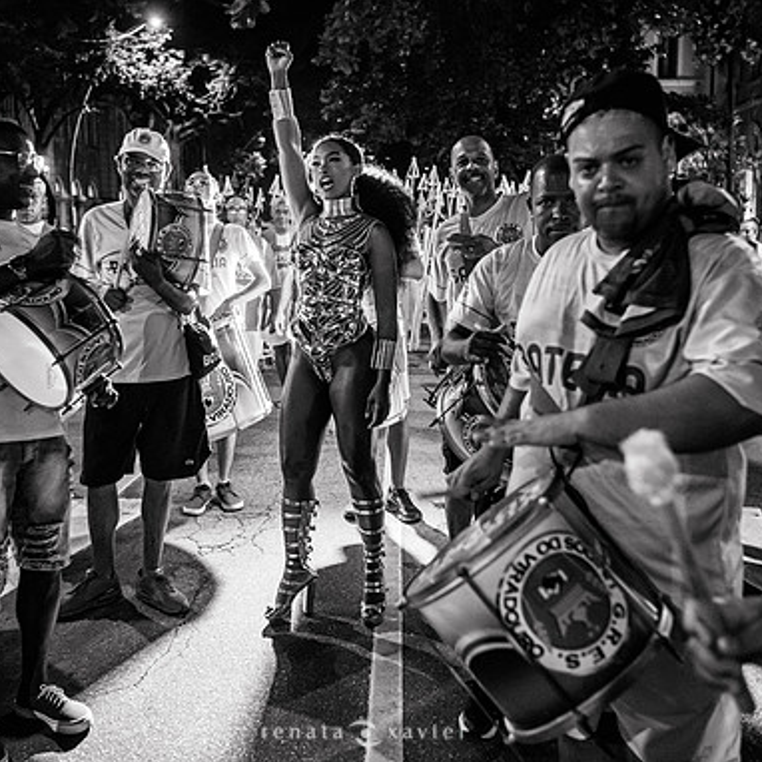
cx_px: 358
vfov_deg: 47.2
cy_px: 362
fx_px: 872
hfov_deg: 47.2
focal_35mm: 35
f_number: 2
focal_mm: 24
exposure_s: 1/320
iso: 2500
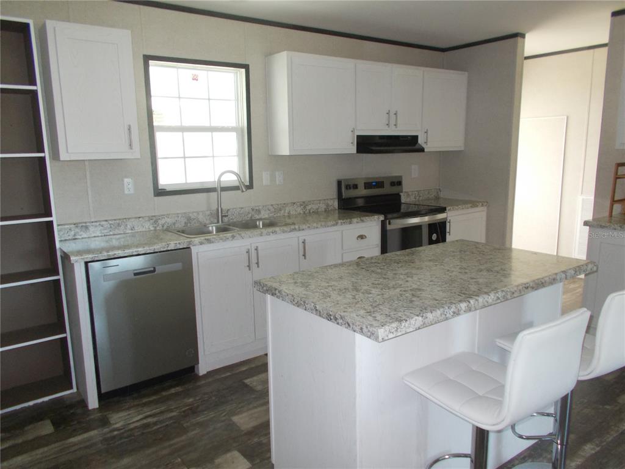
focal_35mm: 26
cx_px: 312
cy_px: 234
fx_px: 469
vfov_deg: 53.1
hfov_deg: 67.3
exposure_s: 1/25
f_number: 3.2
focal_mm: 4.6
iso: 200
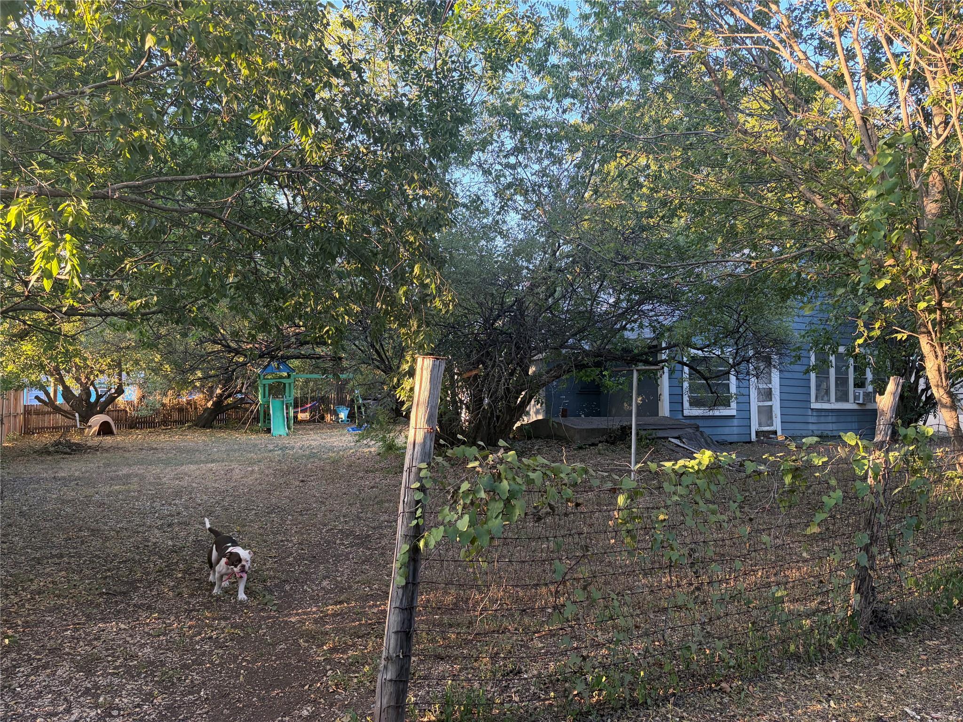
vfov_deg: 53.1
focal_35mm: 26
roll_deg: -1.2
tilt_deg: +3.1
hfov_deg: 67.3
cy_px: 361
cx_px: 482
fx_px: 723
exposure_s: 1/125
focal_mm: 5.96
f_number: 1.6
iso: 125
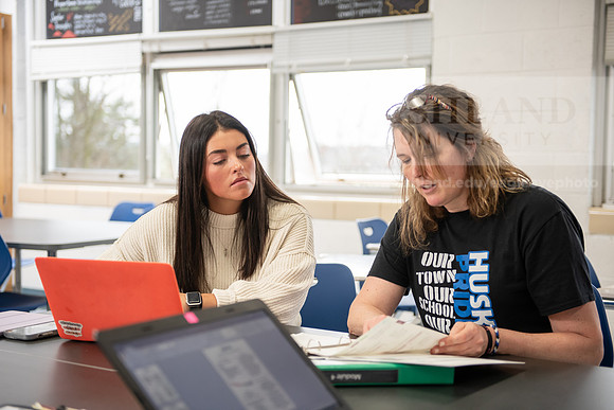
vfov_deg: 24.2
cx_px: 307
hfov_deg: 35.6
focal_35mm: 56
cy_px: 205
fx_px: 955
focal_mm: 56
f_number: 2.8
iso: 1000
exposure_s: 1/200
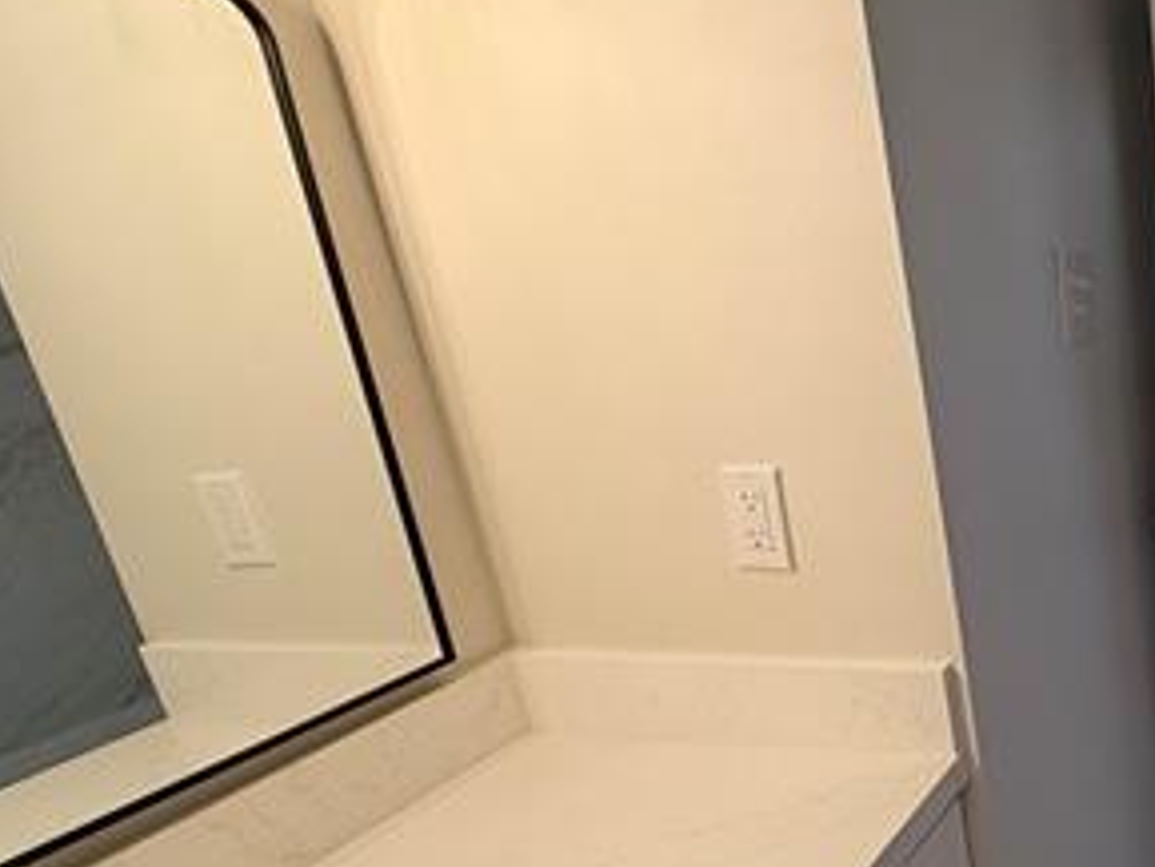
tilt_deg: -18.1
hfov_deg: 46.6
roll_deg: +4.0
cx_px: 1203
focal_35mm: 31
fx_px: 1035
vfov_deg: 45.2
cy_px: 523
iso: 80
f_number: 2.2
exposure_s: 1/120
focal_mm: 2.22
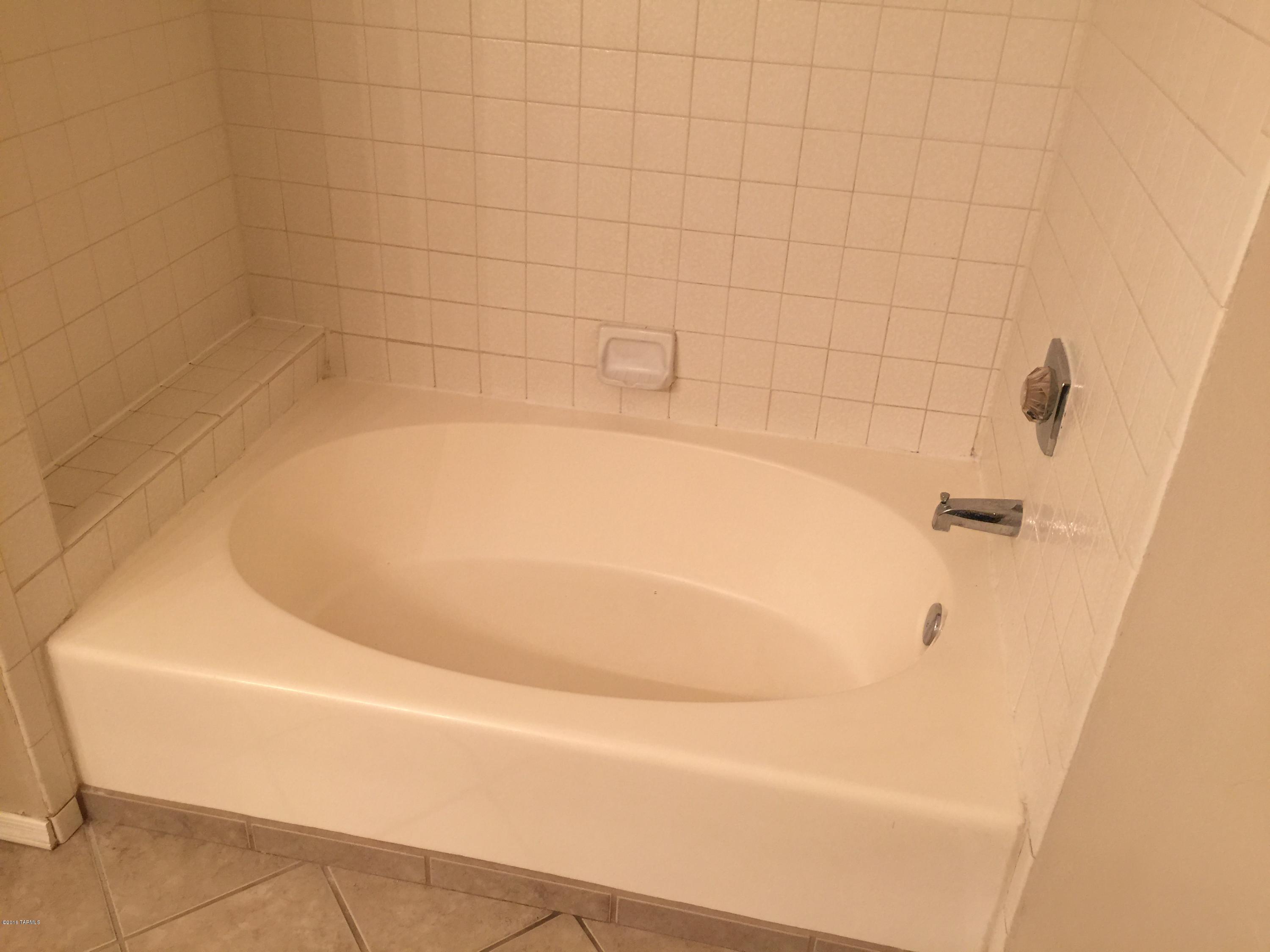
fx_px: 1064
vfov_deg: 48.2
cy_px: 476
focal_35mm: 29
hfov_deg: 61.7
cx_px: 635
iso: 32
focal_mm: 4.15
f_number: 2.2
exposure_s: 1/15
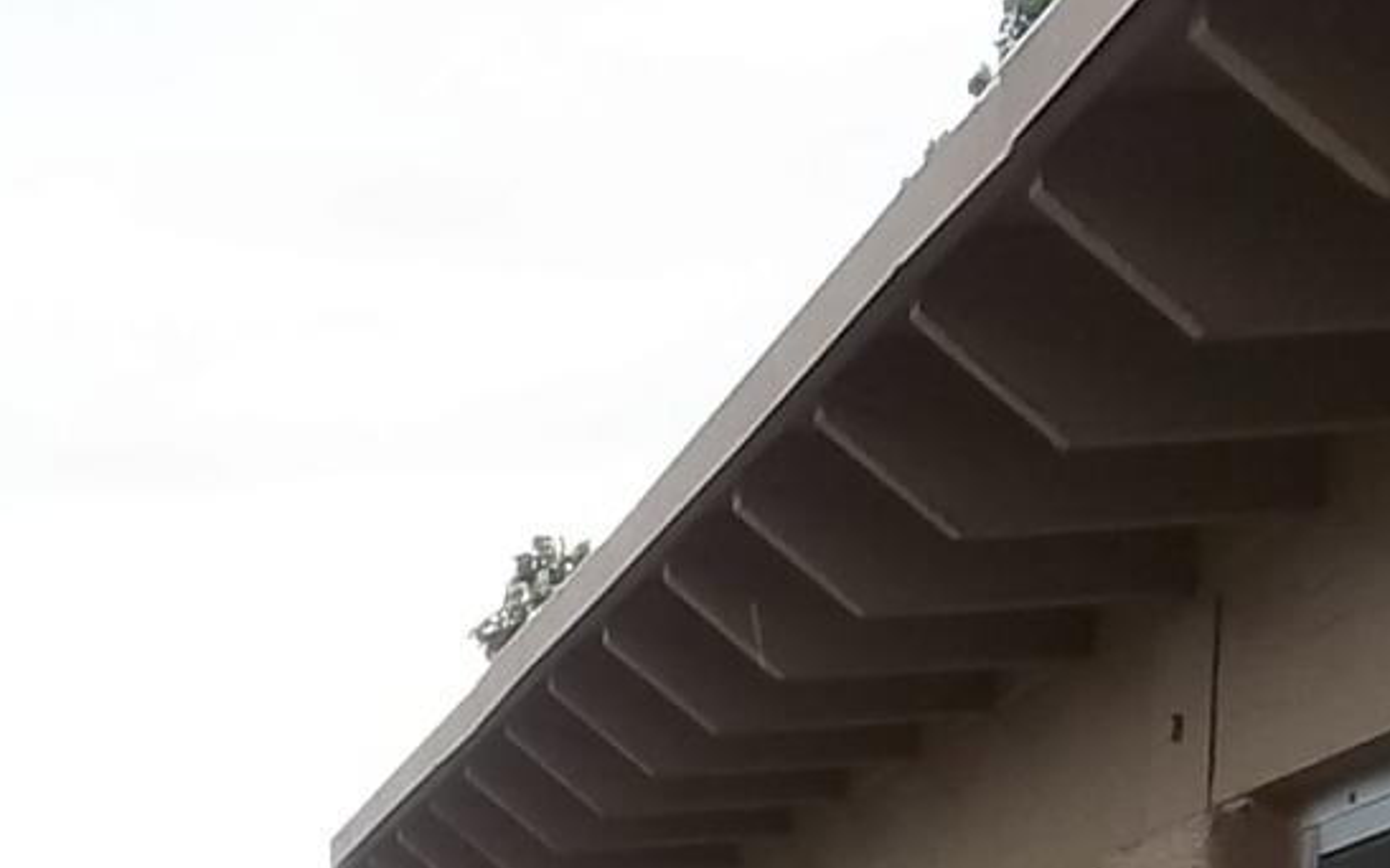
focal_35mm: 157
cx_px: -38
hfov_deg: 13.1
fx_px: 5948
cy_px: 1876
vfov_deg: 7.9
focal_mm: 4.9
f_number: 3.5
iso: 80
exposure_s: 1/250
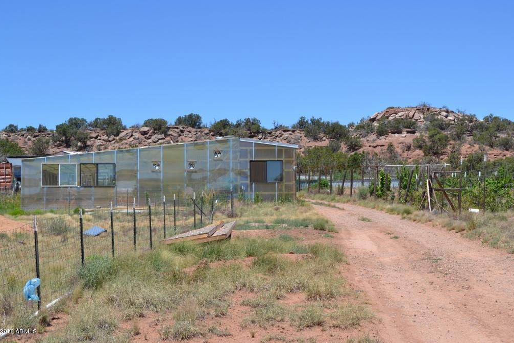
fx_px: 871
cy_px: 170
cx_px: 258
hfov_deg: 32.9
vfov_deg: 22.3
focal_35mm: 61
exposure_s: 1/250
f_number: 8
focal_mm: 40
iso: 100
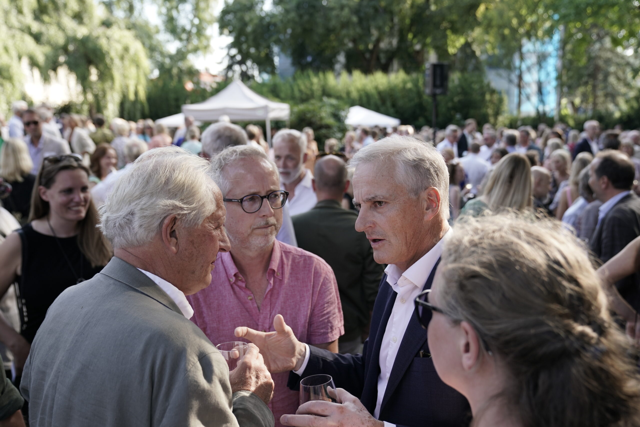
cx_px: 320
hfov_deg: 53.1
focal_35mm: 36
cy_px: 214
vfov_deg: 36.9
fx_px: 640
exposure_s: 1/320
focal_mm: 36
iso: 320
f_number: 3.5
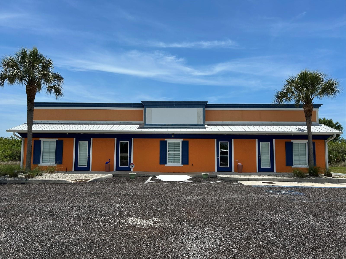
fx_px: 260
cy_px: 130
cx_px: 173
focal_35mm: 26
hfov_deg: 67.3
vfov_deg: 53.1
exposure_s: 1/5076
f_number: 1.5
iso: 50
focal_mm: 5.7
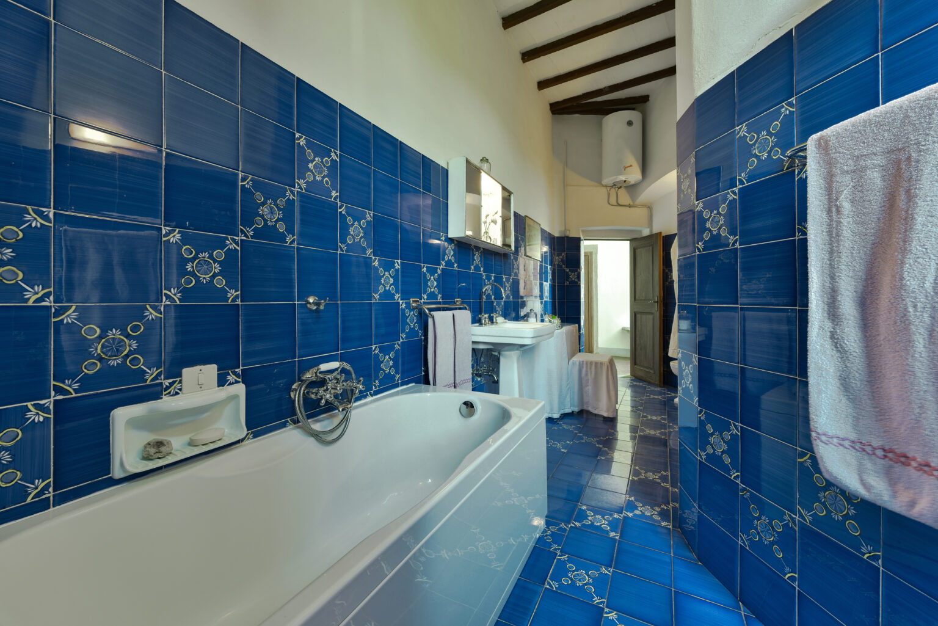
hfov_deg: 104.2
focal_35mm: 14
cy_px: 313
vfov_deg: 81.2
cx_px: 469
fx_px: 365
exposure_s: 1.3
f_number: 8
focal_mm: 14
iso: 100
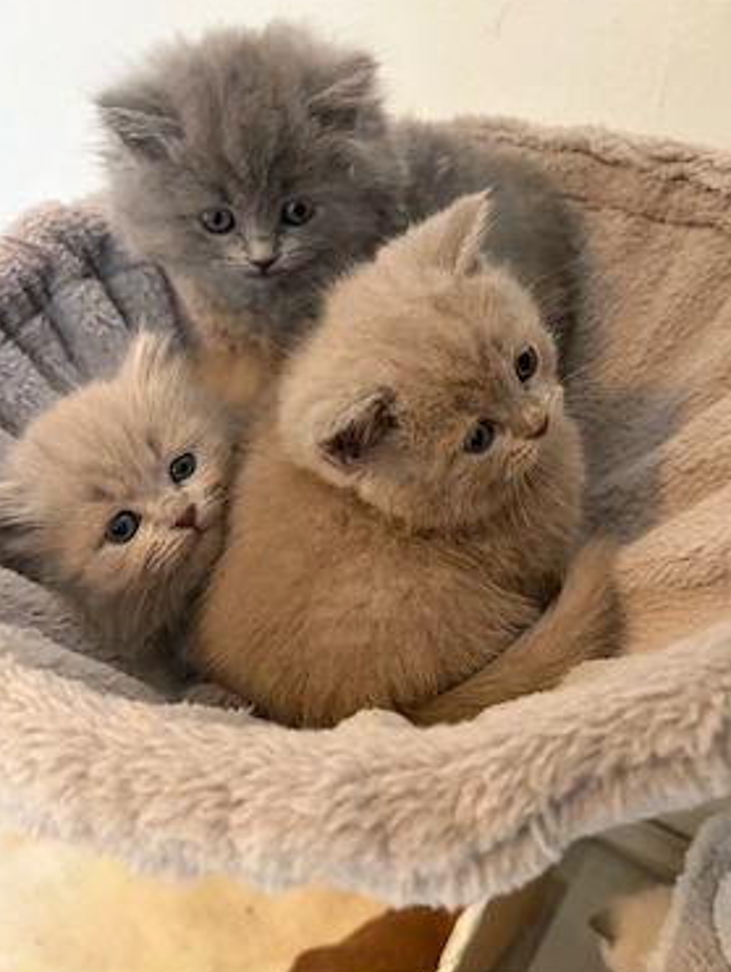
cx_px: 369
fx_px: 787
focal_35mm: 28
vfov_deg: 63.4
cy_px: 464
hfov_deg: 49.8
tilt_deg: -38.9
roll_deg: +2.9
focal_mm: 5.96
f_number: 1.6
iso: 320
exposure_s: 1/50
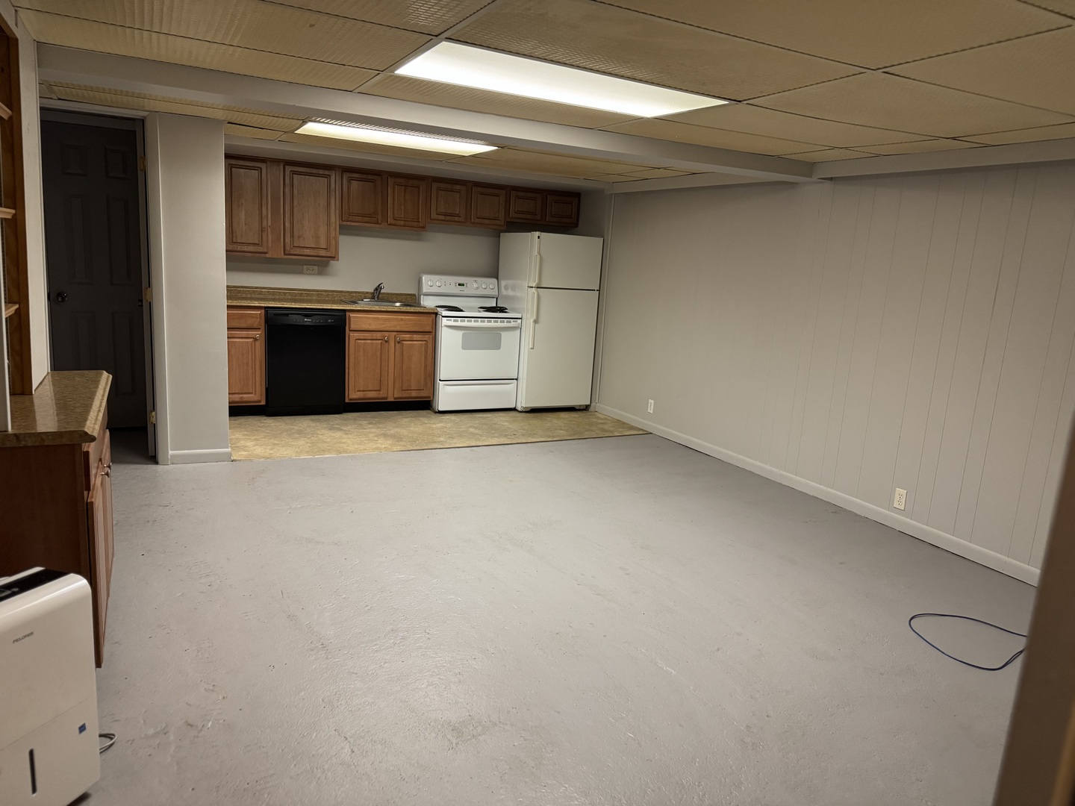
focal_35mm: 24
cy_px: 403
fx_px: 745
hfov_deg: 71.6
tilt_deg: -10.6
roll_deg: -3.5
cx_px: 538
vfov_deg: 56.8
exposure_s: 1/60
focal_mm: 6.76
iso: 500
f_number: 1.78
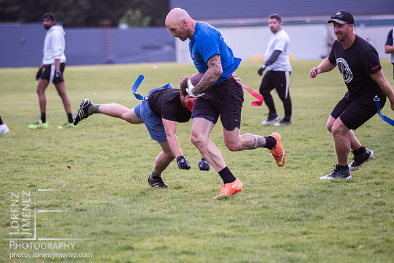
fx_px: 3416
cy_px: 148
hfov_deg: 6.6
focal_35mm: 312
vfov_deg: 4.4
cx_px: 197
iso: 2000
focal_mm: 150
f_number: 2.8
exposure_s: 1/1250
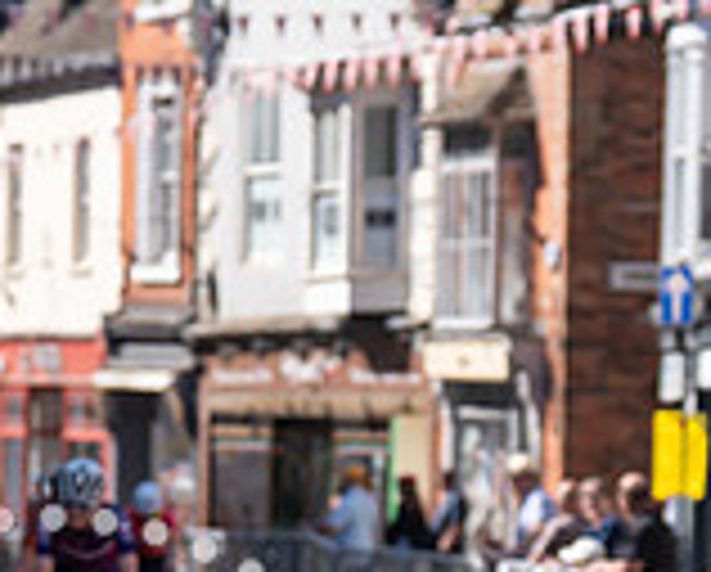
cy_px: 562
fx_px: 7231
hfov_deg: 5.6
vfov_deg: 4.5
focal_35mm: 343
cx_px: -59
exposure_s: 1/1000
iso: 100
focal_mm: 79
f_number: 3.5
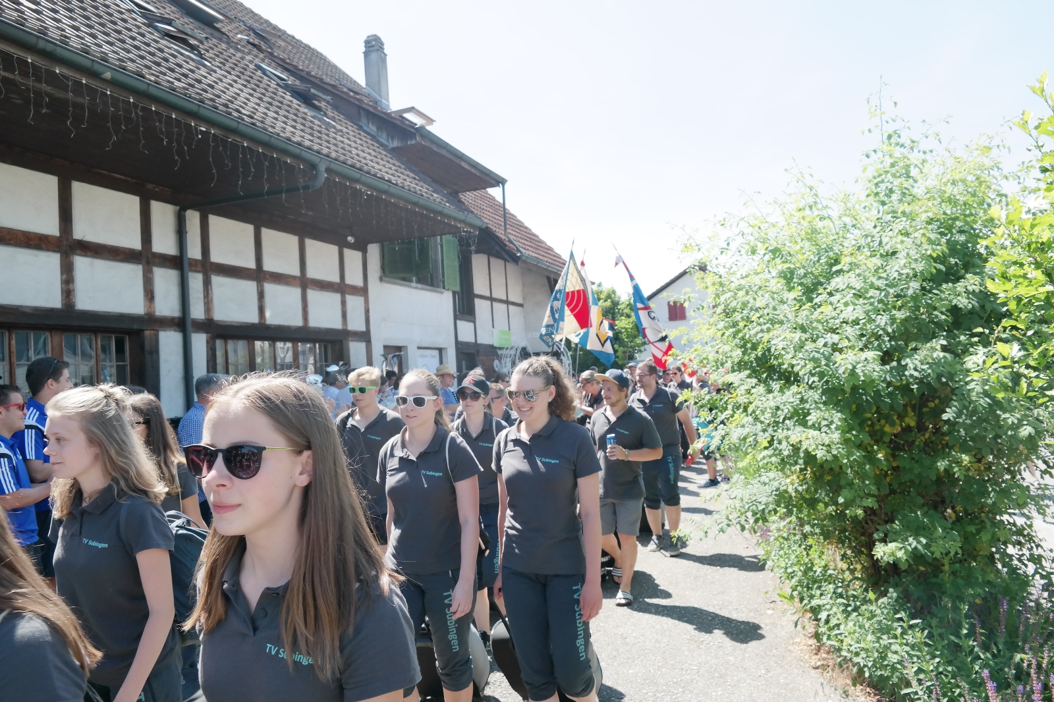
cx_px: 527
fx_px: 790
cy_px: 351
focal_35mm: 27
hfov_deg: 67.4
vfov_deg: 47.9
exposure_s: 1/250
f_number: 5.6
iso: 400
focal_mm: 18
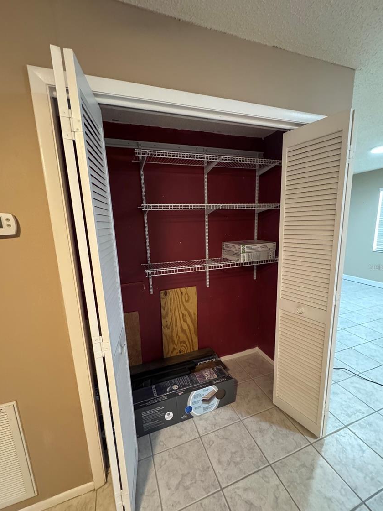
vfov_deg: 98.1
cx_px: 196
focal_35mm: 15
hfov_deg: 81.7
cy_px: 267
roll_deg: +2.4
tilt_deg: -10.5
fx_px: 221
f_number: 2.2
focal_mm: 2.22
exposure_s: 1/40
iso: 1000
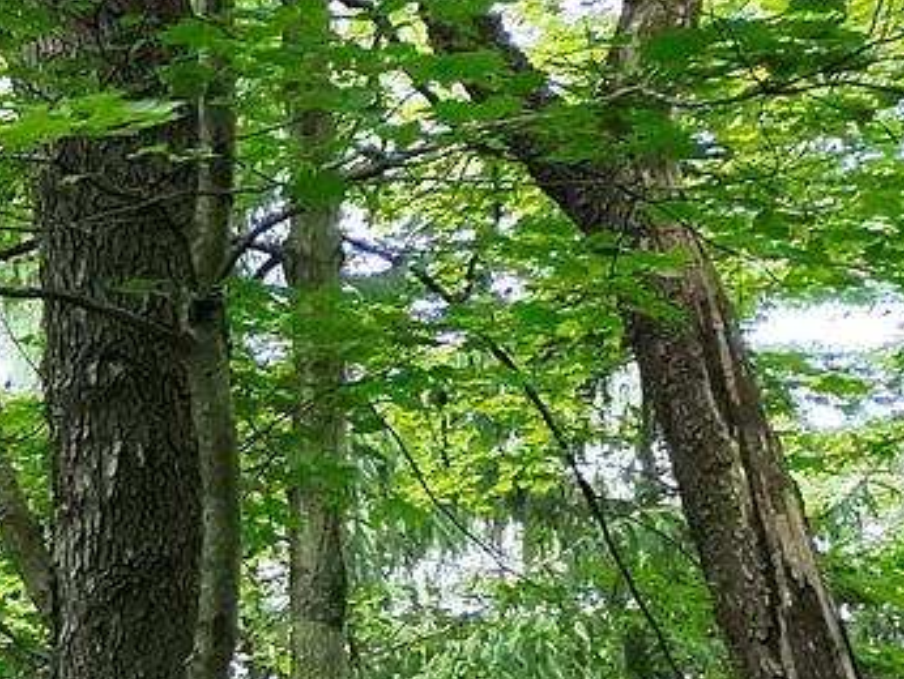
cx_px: -1625
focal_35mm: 142
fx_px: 3711
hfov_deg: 10.6
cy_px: 820
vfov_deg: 10.3
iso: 340
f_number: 1.7
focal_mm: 6.72
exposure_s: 1/240
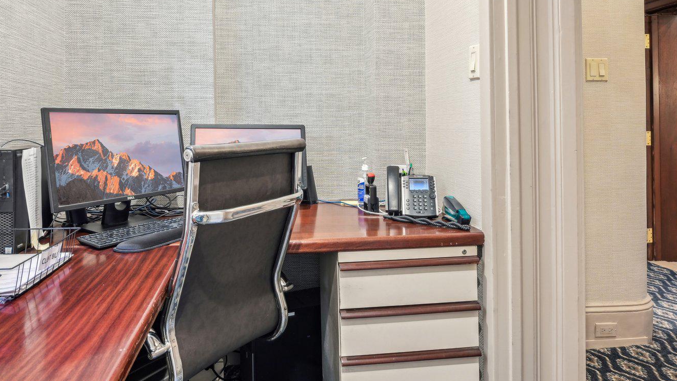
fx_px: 467
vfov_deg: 42.6
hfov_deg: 71.6
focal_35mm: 26
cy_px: 81
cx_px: 298
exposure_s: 1/3.33
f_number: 8
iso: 400
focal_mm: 16
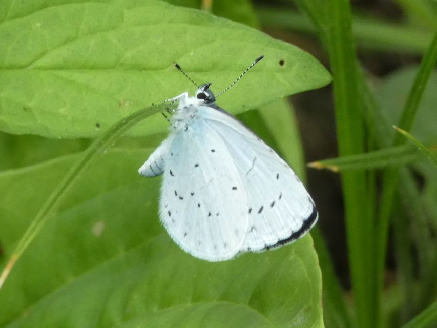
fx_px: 2184
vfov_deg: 8.6
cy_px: 164
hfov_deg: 11.4
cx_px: 218
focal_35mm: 173
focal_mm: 30.9
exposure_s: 1/80
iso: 400
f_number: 5.5
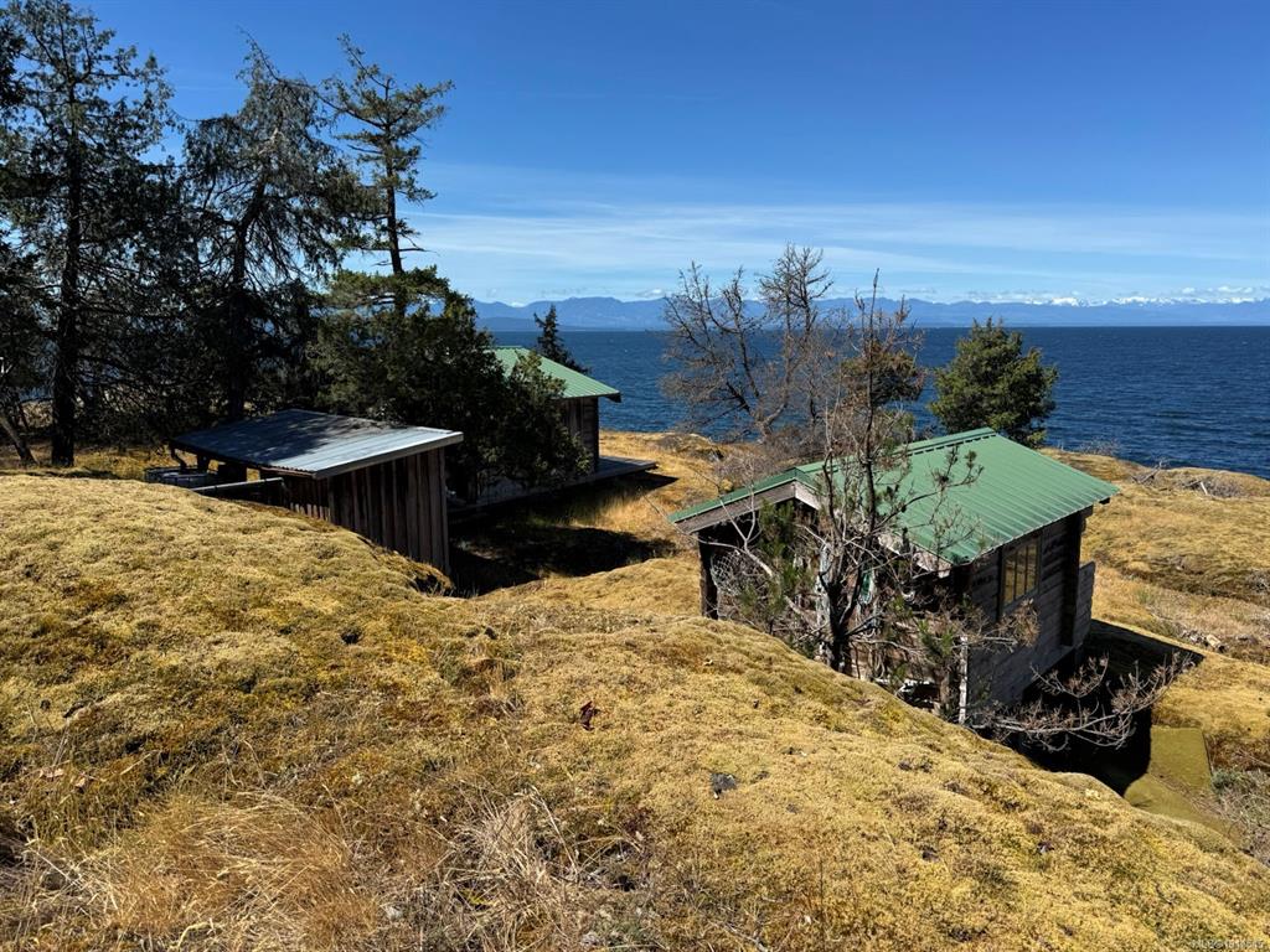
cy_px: 476
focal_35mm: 24
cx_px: 635
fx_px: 881
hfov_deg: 71.6
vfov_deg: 56.8
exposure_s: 1/4310
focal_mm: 6.76
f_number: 1.78
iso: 80
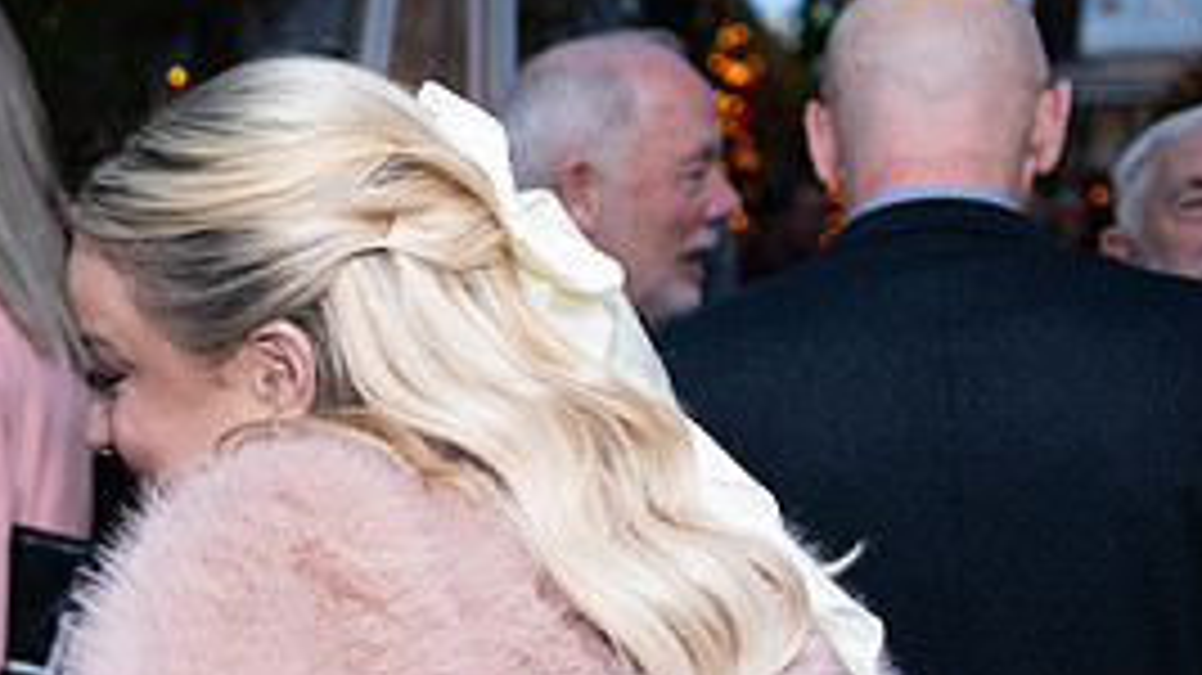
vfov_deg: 13.1
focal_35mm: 91
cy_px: 673
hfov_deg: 22.4
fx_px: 2900
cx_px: -36
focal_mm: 40
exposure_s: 1/160
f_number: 3.5
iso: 800
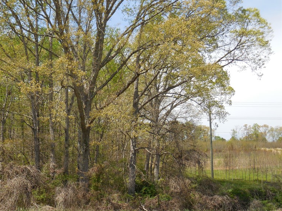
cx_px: 94
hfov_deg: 36.4
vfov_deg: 28.0
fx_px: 424
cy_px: 99
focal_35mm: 52
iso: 125
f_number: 3.9
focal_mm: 7
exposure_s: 1/640
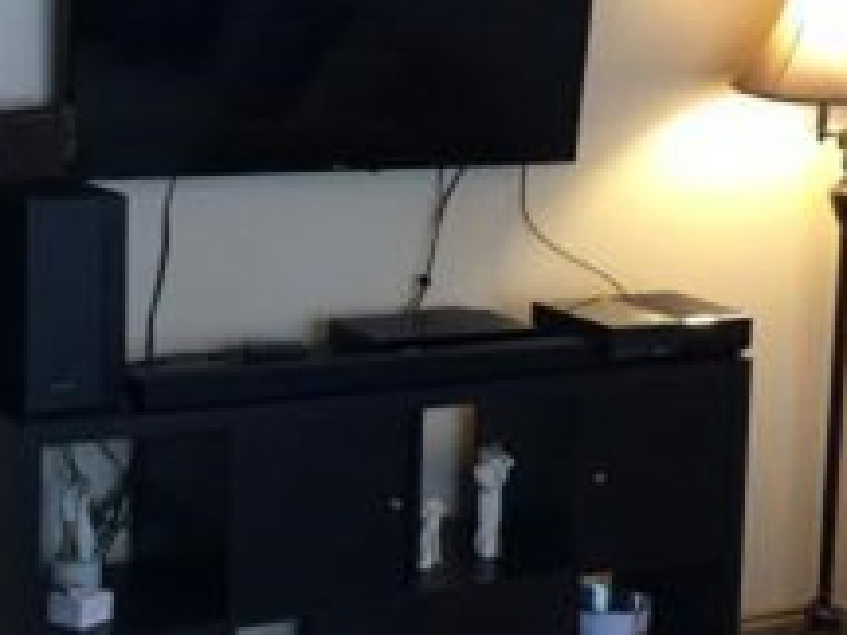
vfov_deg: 15.5
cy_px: 145
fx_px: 2325
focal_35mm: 95
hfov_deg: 20.6
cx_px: 490
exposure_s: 1/24
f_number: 2.4
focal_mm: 3.3
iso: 80
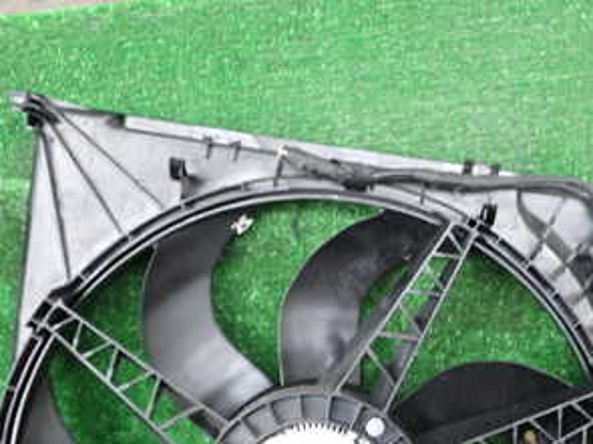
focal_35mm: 61
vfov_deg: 23.6
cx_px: 474
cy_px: 372
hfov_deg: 30.9
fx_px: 1045
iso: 250
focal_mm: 5.4
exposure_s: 1/30
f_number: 2.3
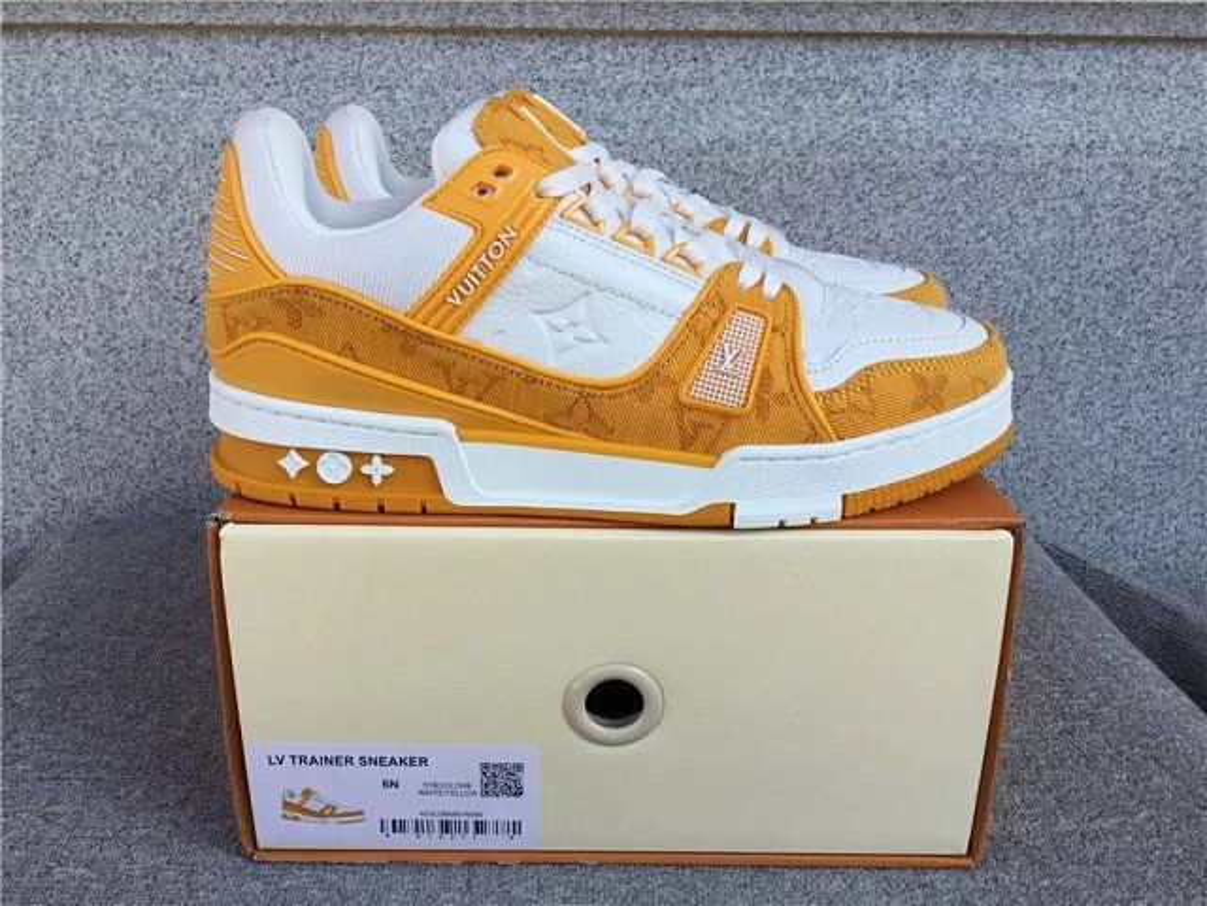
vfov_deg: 45.4
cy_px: 453
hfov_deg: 58.4
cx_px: 604
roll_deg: -0.1
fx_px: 1081
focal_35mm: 31
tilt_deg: -17.9
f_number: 2.4
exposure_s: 1/543
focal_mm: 3.3
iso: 25
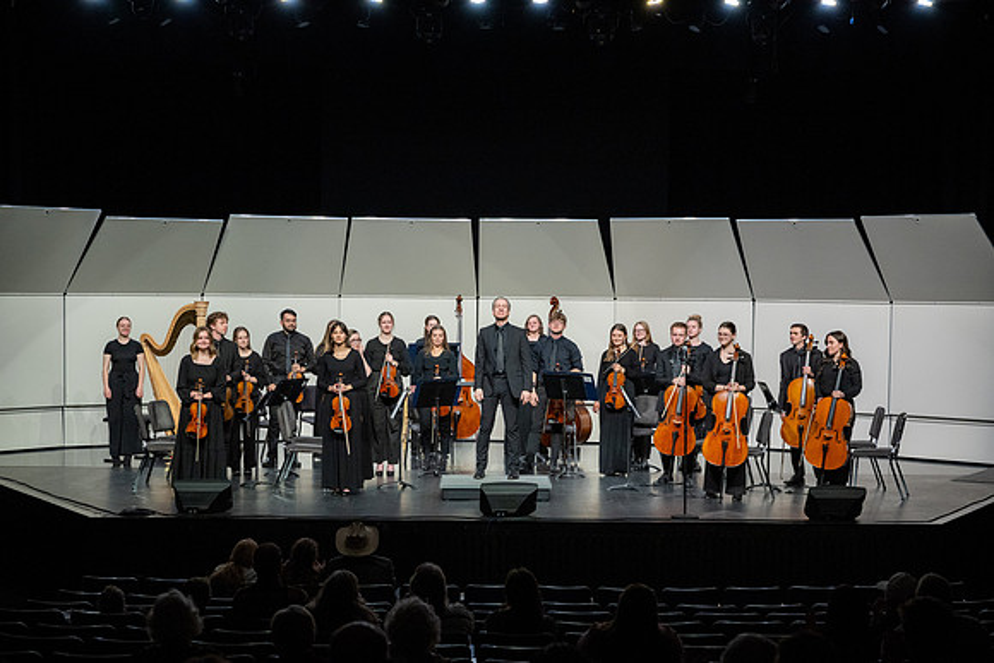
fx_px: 1712
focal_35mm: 62
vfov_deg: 21.9
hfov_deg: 32.4
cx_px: 497
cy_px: 332
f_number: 4.5
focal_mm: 62
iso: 2000
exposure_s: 1/320
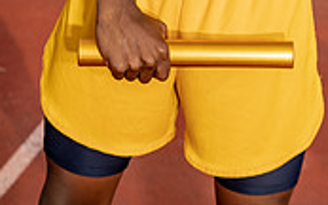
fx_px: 1421
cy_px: -214
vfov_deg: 7.9
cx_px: 214
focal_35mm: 159
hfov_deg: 13.2
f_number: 5
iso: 100
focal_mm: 60
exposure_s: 1/250
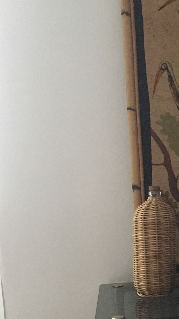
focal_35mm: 74
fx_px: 624
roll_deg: +2.0
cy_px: 272
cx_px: 201
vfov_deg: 27.8
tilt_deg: -9.6
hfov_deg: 15.8
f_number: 2.2
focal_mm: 4.15
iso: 320
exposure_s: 1/17
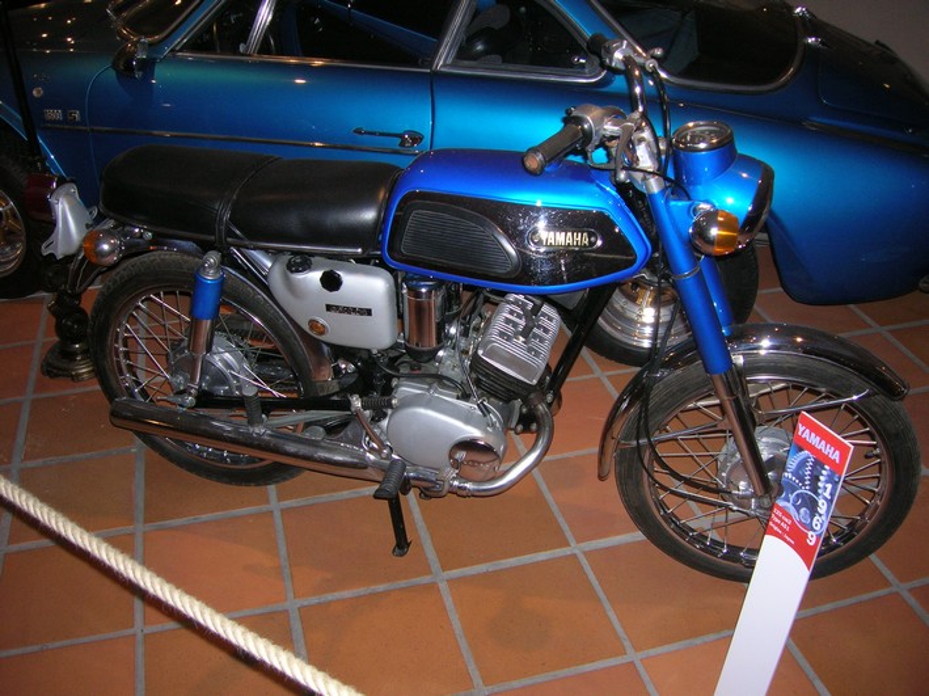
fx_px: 912
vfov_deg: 41.8
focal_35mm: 34
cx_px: 464
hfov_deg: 54.0
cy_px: 348
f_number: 2.9
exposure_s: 1/60.1
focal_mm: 5.7
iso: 100
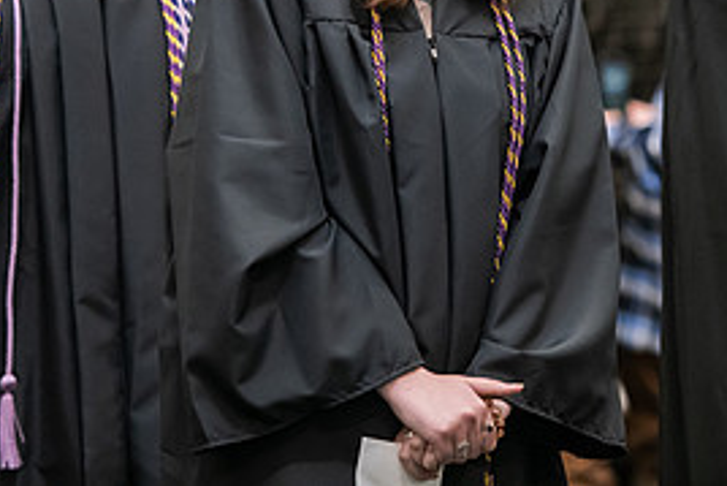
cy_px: -37
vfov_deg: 4.2
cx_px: 442
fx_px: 6566
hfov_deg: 6.3
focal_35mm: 325
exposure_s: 1/200
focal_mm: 150
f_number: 3.2
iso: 2500
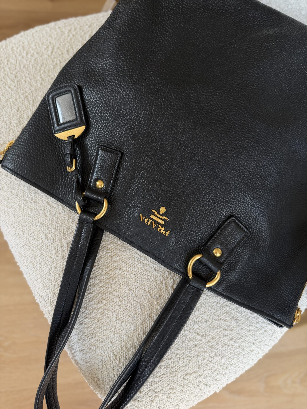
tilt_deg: -71.1
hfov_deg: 56.8
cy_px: 204
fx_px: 284
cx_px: 154
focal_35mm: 24
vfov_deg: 71.6
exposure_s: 1/130
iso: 64
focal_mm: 6.76
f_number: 1.78
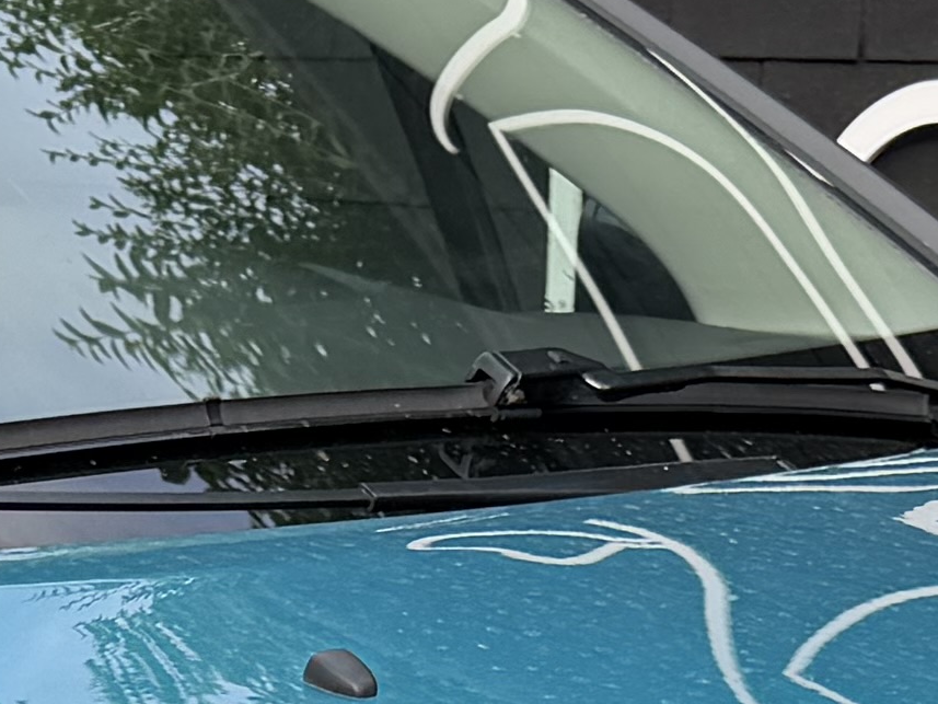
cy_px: 1648
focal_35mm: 160
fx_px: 4336
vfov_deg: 8.5
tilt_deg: -20.7
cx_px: 11
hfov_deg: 12.2
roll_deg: -0.7
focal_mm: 6.76
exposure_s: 1/1271
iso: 80
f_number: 1.78
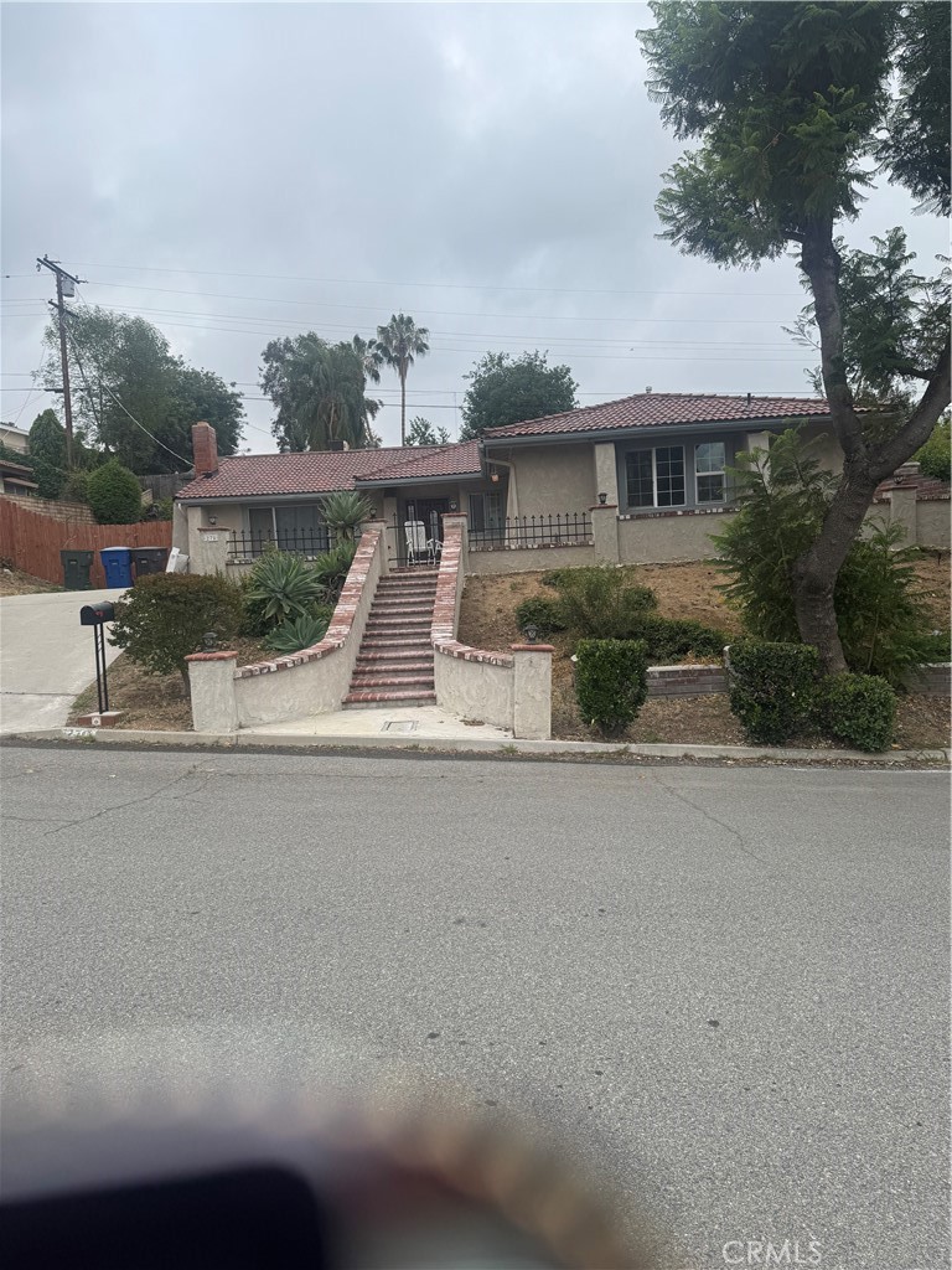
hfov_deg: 56.8
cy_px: 635
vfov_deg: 71.6
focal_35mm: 24
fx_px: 880
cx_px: 476
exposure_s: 1/1112
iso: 80
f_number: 1.78
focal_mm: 6.76
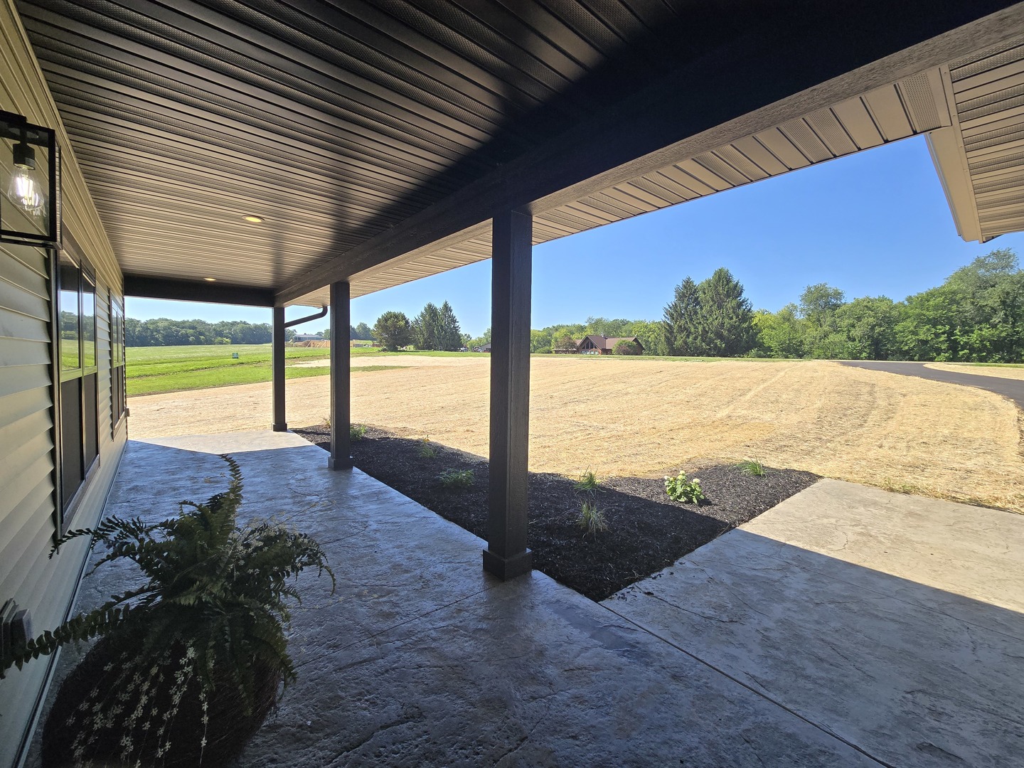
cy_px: 384
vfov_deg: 89.9
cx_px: 512
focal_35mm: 13
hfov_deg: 106.2
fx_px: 385
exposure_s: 1/1255
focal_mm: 2.2
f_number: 2.2
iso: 50
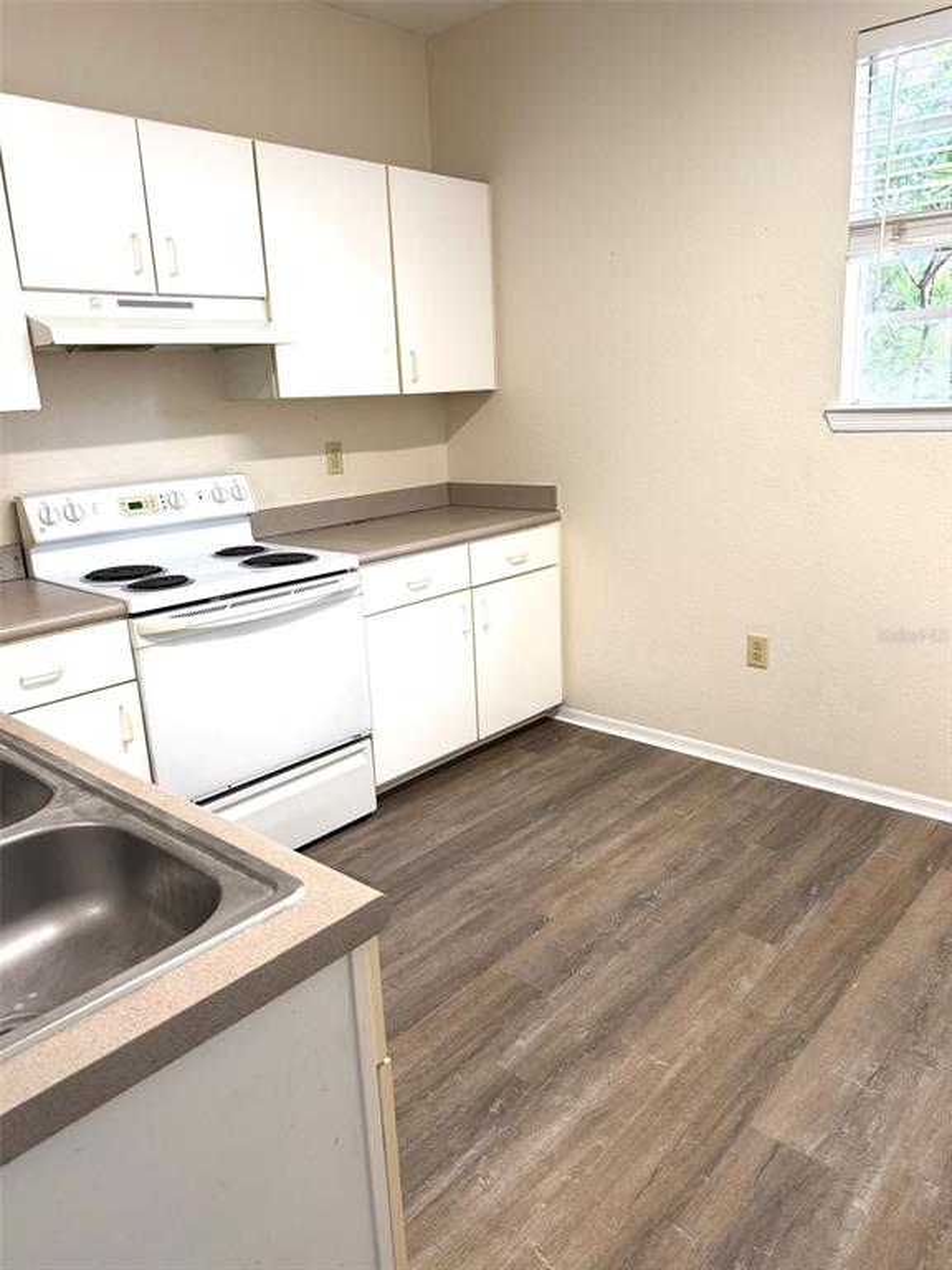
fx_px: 880
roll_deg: +2.2
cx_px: 476
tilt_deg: -15.5
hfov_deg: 56.8
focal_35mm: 24
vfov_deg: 71.6
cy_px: 635
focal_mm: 6.76
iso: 200
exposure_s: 1/120
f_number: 1.78
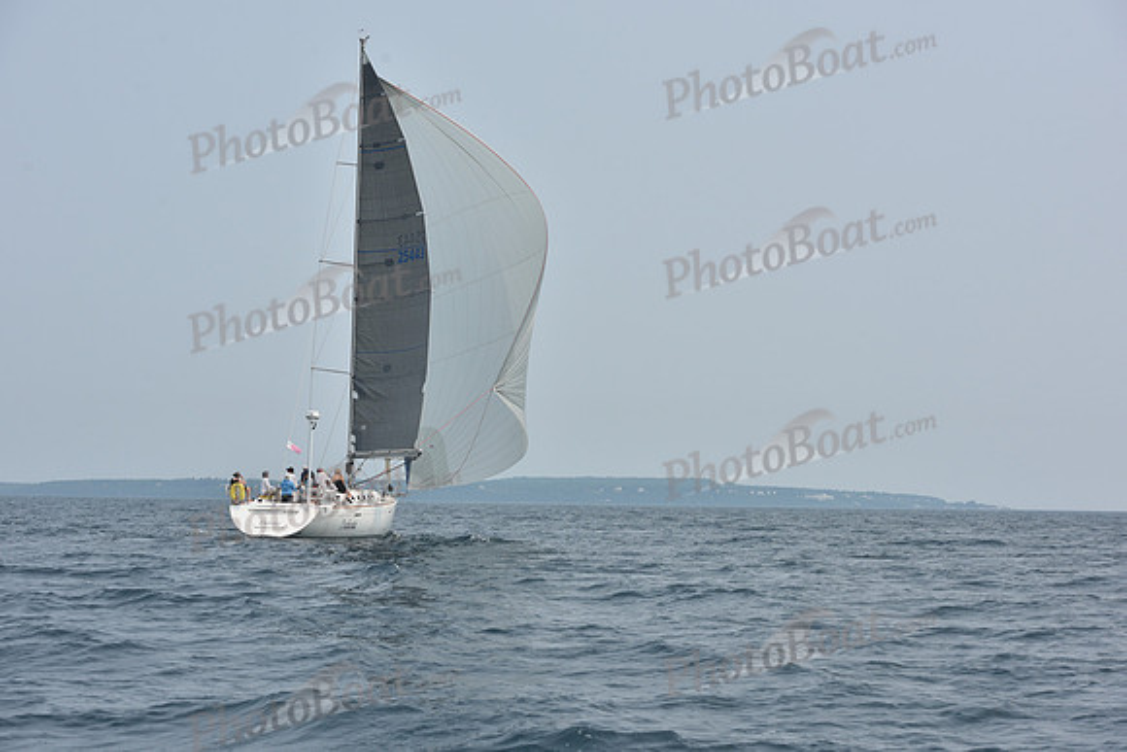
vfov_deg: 19.5
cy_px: 376
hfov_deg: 28.8
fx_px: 2192
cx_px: 564
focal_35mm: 70
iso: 250
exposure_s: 1/1250
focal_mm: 70
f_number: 8
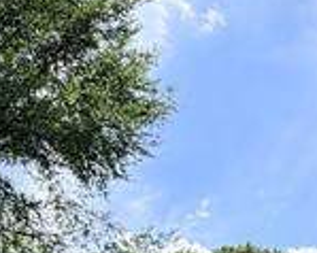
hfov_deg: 20.1
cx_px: 264
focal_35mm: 94
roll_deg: -2.9
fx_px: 881
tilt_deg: +9.2
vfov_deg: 15.1
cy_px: 381
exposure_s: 1/955
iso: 20
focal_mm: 2.22
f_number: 2.2
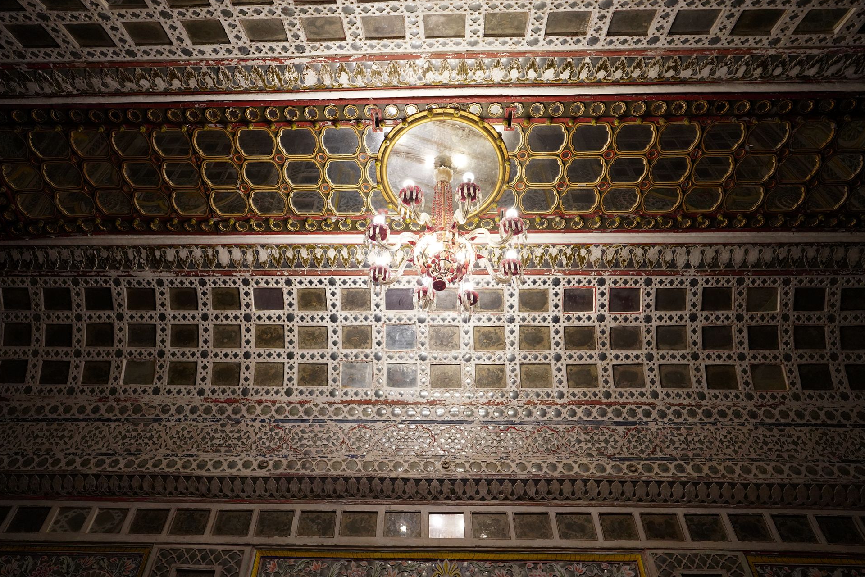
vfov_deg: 51.3
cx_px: 415
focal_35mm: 25
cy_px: 287
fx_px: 601
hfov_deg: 71.5
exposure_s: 1/80
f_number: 3.2
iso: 3200
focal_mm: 24
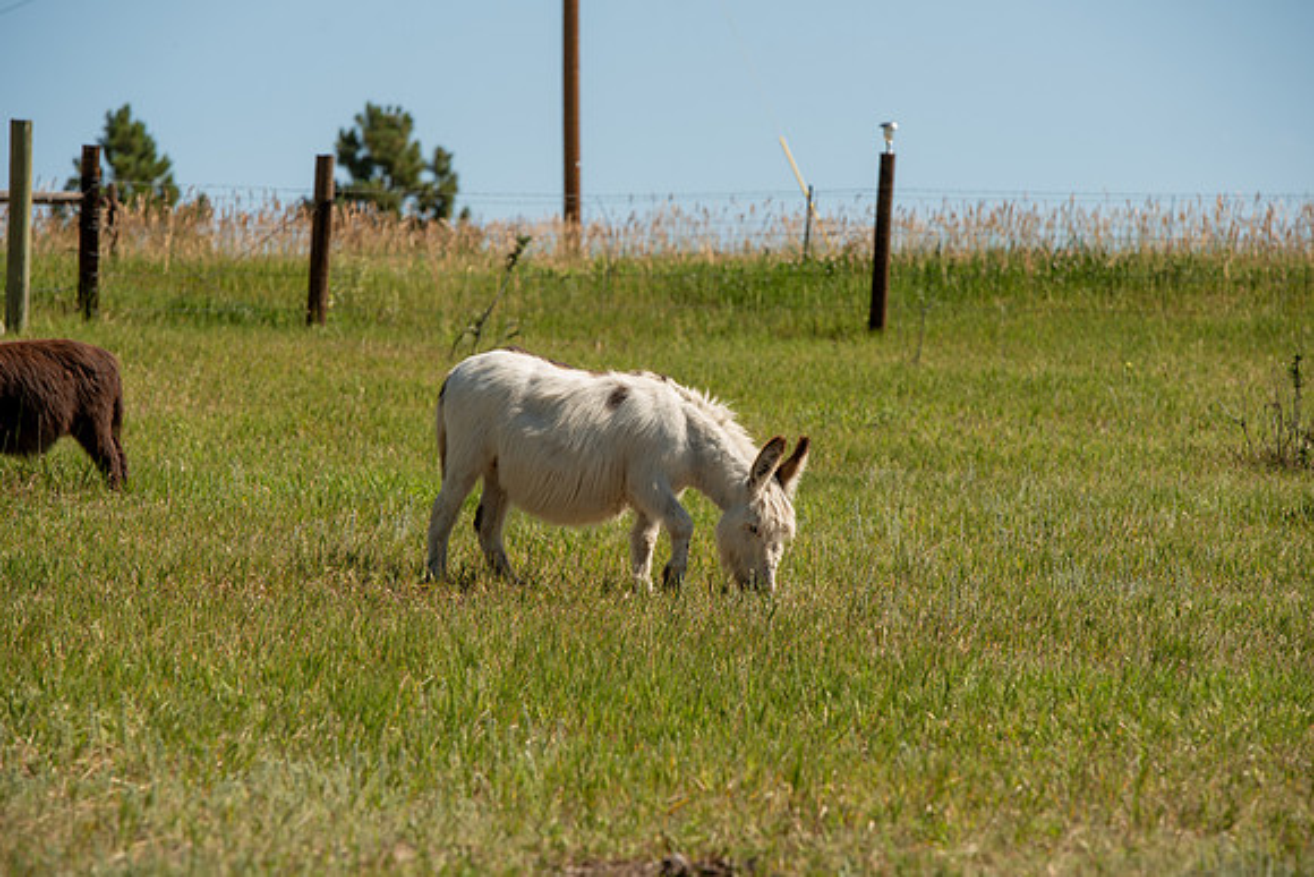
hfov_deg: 10.3
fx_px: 7301
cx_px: 657
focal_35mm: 200
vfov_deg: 6.9
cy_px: 438
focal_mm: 200
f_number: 6.3
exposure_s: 1/320
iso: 100
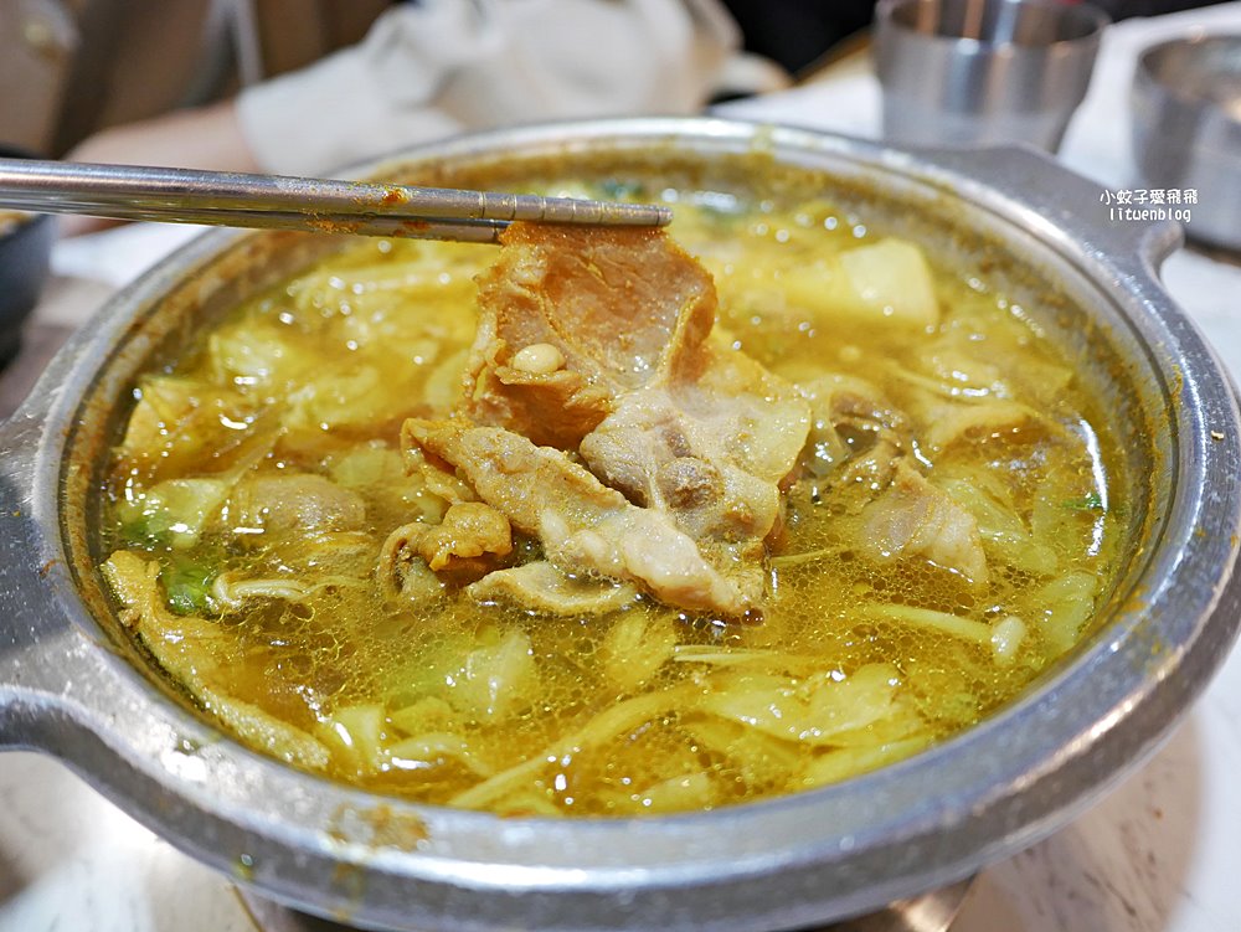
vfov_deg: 49.8
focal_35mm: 28
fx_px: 1004
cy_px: 466
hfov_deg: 63.4
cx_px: 620
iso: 800
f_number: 2.5
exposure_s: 1/60
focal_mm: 14
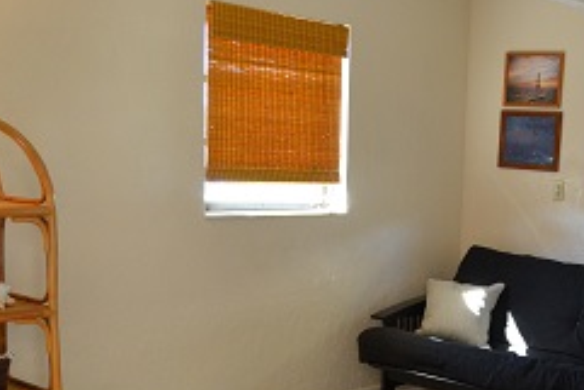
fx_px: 909
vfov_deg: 23.8
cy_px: 321
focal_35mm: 56
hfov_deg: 34.3
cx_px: 482
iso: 1100
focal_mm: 18
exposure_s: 1/60
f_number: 3.5
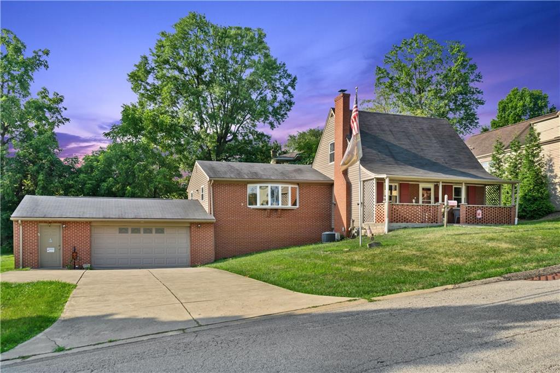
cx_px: 280
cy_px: 186
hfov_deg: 63.7
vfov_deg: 44.9
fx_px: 451
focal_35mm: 29
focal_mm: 29
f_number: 8
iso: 100
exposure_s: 1/250
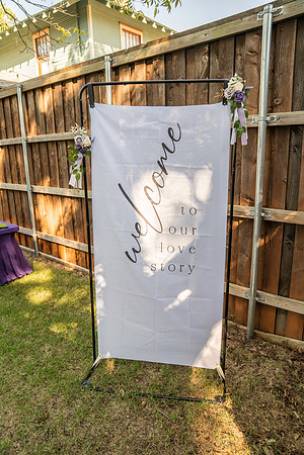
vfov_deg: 73.7
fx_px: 304
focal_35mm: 24
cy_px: 228
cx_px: 152
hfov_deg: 53.1
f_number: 4
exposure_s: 1/2500
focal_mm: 24
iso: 2000
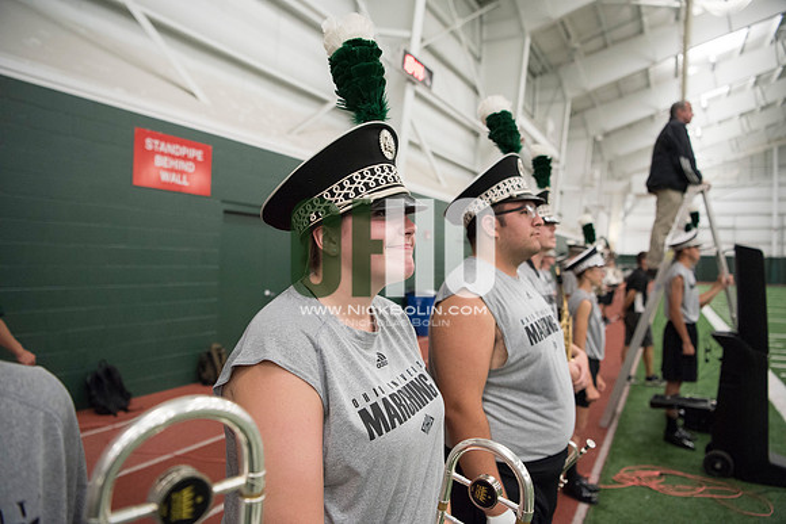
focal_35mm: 24
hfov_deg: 73.7
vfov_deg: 53.2
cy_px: 262
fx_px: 524
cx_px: 393
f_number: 3.2
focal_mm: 24
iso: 3200
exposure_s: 1/250
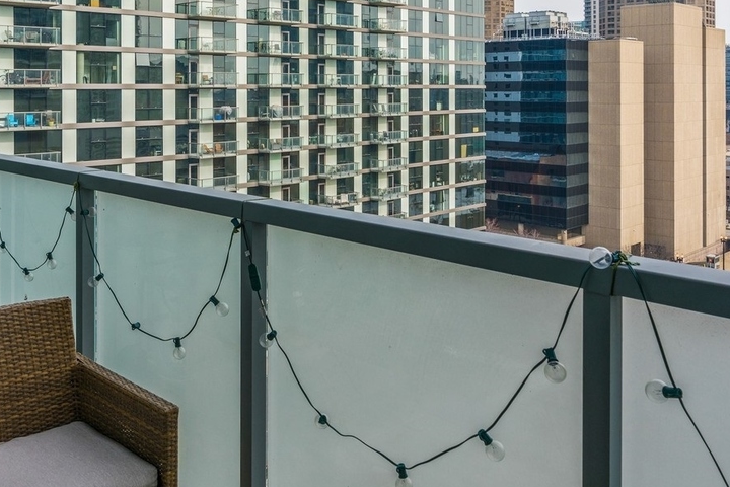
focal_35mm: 36
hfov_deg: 52.4
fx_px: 730
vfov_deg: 35.7
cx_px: 264
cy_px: 99
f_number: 8
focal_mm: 16
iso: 100
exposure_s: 1/100
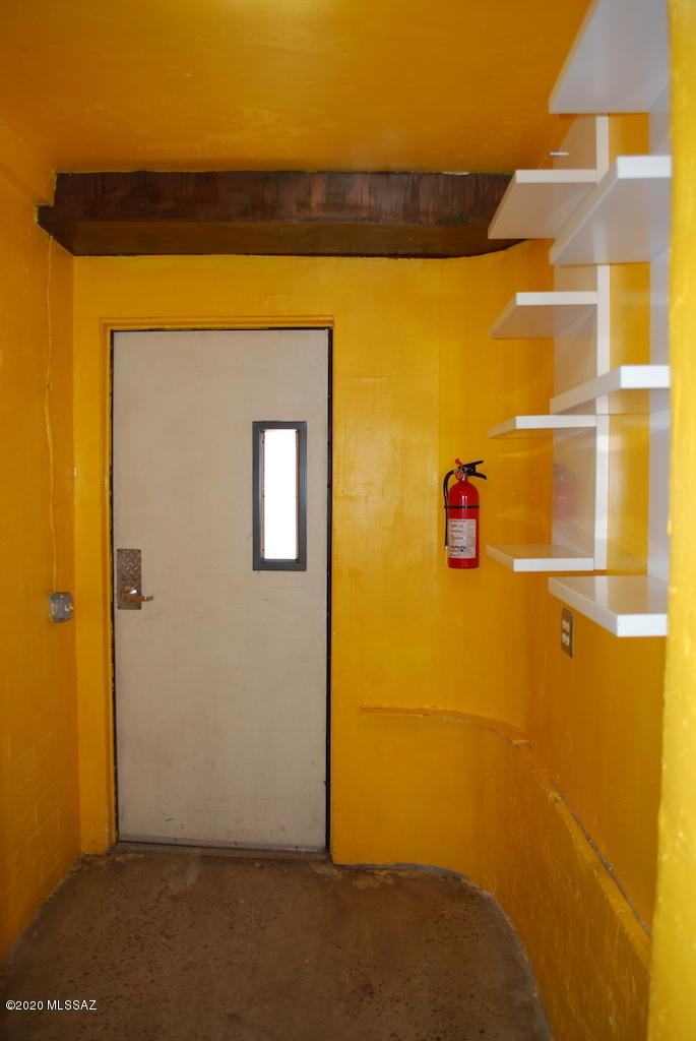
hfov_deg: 48.0
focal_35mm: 27
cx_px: 348
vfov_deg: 67.3
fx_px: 781
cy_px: 520
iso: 200
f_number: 3.5
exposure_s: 1/60
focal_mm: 18
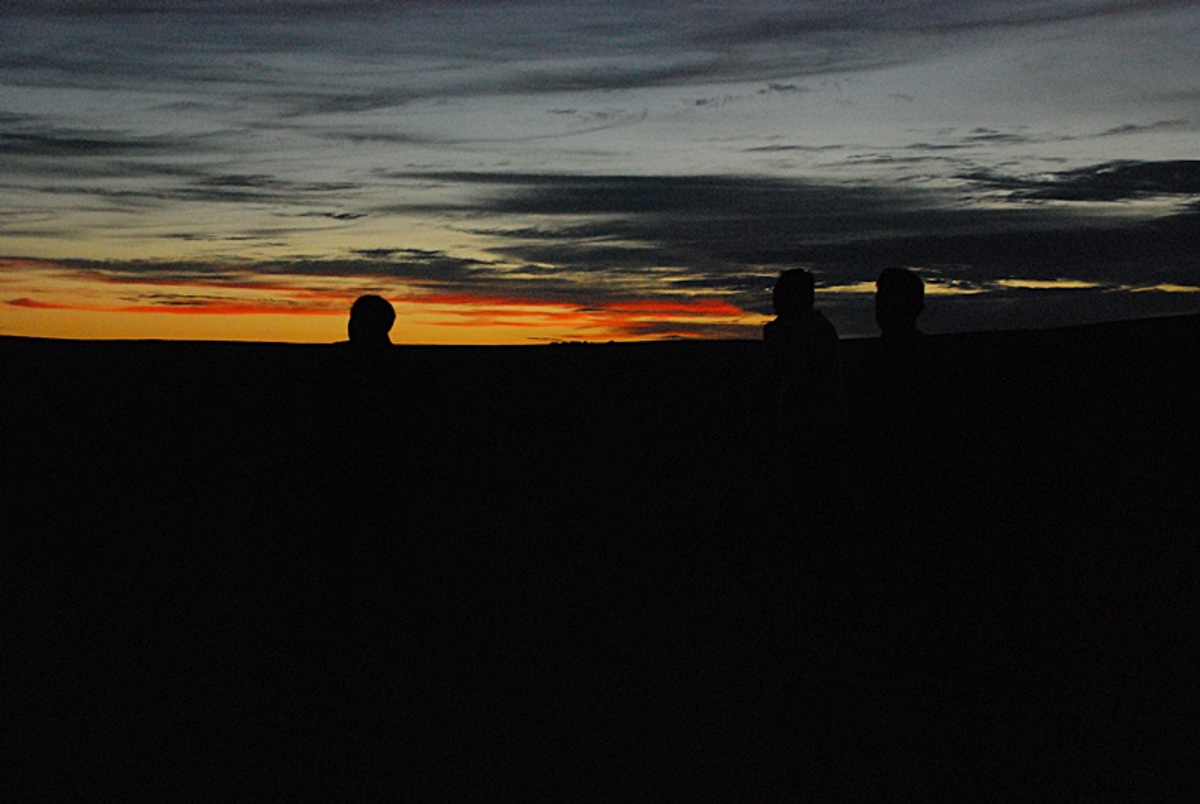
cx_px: 600
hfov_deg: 37.8
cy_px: 402
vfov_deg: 25.8
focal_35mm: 52
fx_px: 1753
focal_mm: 35
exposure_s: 1/320
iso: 1600
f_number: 6.3
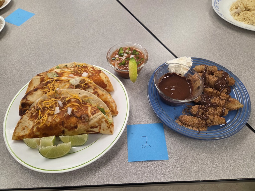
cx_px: 128
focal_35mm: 23
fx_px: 169
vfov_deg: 58.9
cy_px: 96
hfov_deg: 73.9
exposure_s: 1/120
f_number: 1.8
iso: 200
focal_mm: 5.4
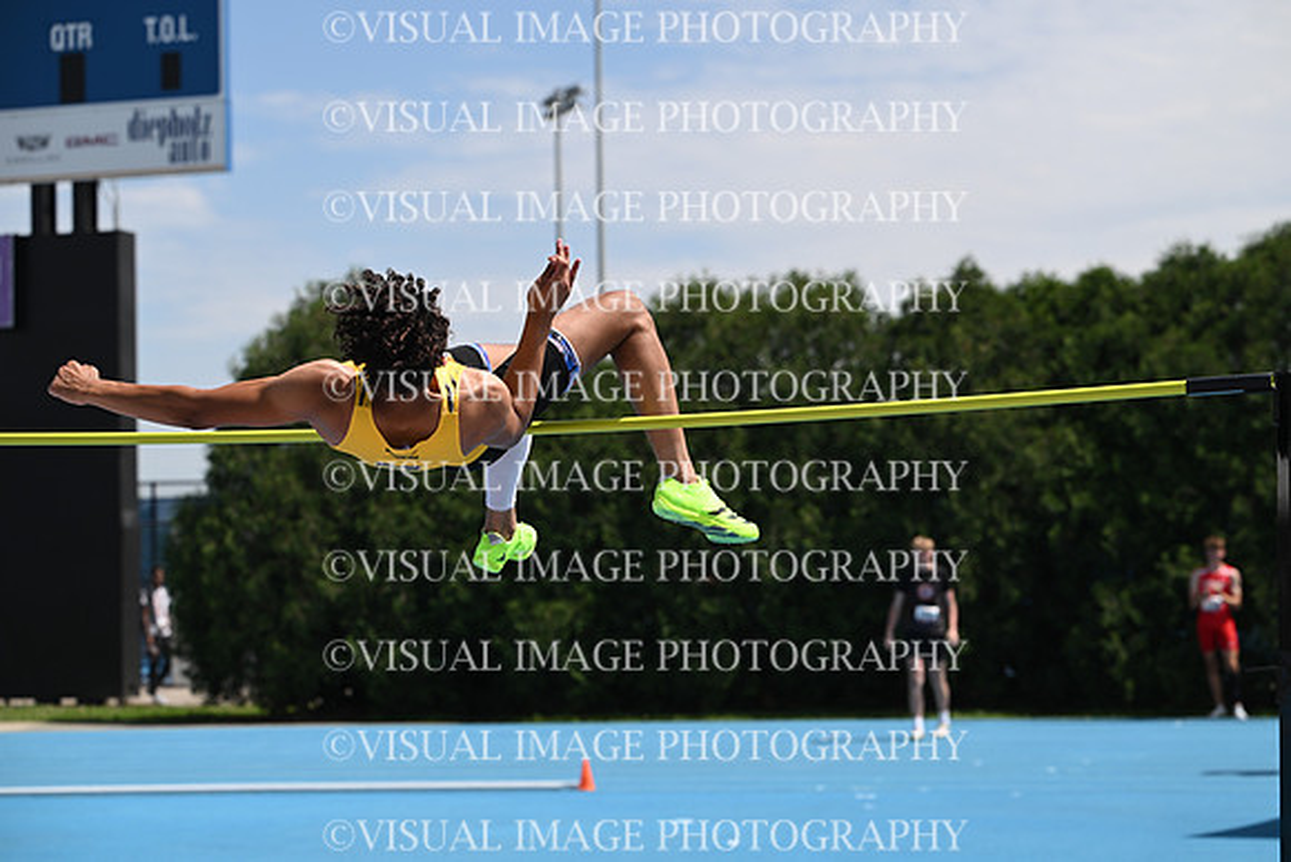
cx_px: 646
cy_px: 431
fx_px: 3479
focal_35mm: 97
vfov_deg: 14.1
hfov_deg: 21.0
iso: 200
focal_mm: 97
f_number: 4.5
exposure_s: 1/2500
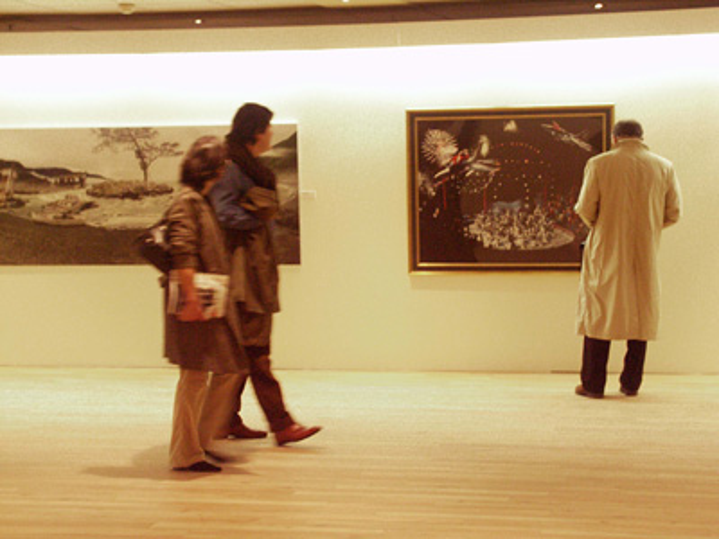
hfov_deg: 24.1
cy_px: 270
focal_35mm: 81
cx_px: 360
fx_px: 1682
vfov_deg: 18.2
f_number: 3.5
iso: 800
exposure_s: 1/25
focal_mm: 21
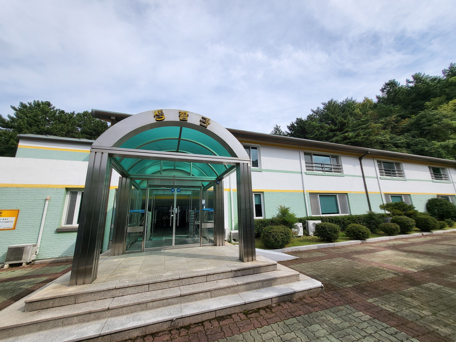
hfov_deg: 106.2
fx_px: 171
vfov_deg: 89.9
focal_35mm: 13
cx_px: 228
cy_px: 171
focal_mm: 1.74
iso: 32
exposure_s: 1/1145
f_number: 2.2
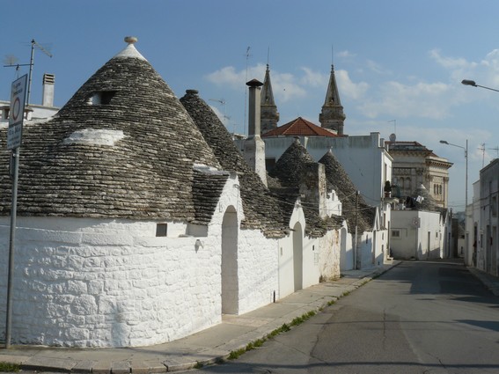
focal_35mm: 36
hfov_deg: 51.4
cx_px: 250
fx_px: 519
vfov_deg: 39.6
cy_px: 187
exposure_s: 1/400
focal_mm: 6
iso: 100
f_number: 8
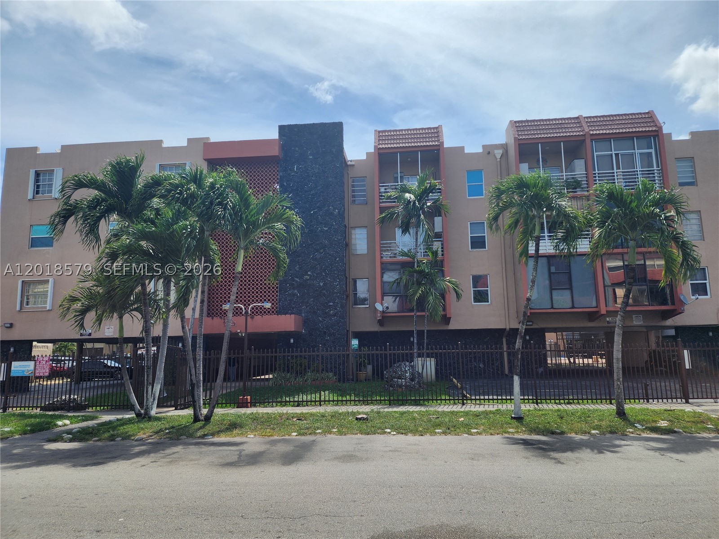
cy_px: 270
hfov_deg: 73.9
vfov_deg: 58.9
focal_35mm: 23
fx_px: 478
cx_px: 360
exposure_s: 1/1554
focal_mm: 6.4
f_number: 1.8
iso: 12
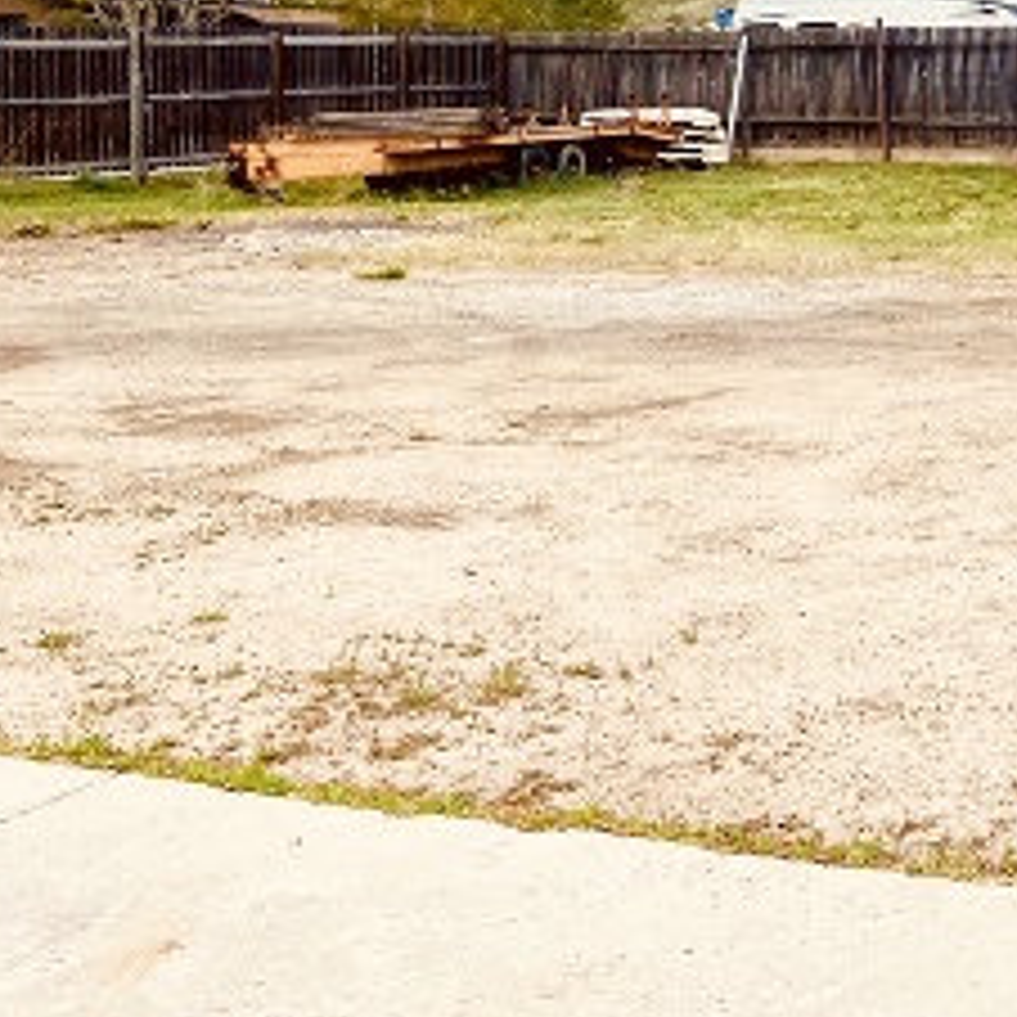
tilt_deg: -0.2
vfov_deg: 25.6
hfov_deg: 24.4
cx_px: 1166
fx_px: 2161
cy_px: 81
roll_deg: +0.1
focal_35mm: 65
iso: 32
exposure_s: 1/1838
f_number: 1.8
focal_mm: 4.25
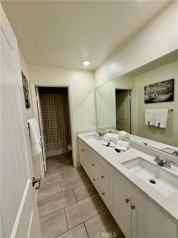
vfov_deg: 102.1
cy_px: 119
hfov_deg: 85.7
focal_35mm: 14
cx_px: 89
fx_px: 96
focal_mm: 2.22
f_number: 2.2
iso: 160
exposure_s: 1/120
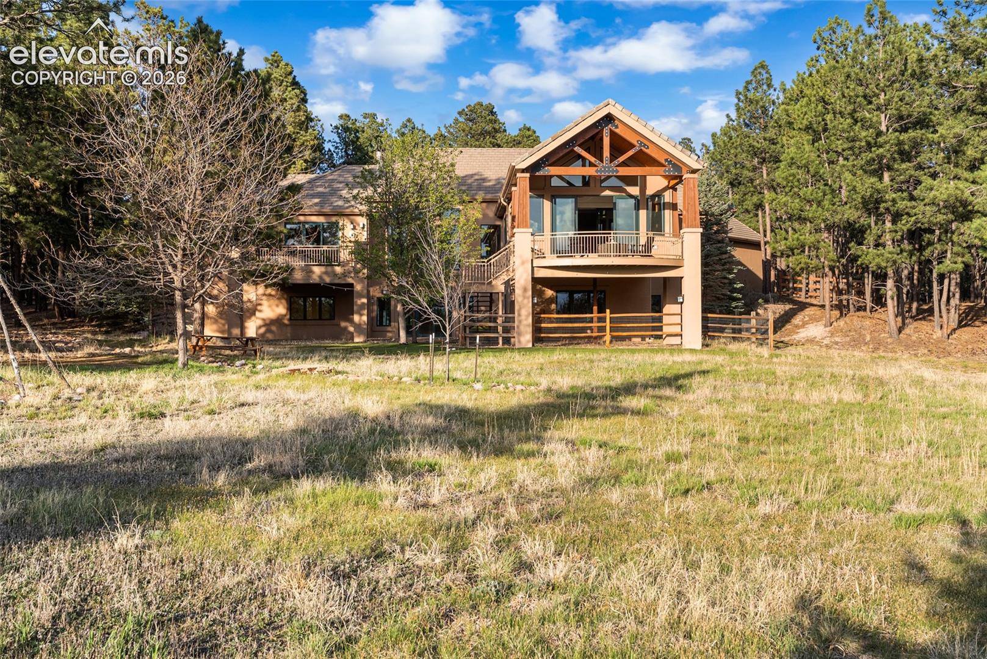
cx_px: 494
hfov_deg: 55.1
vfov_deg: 38.4
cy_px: 330
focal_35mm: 34
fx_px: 946
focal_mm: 34.5
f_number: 8
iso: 200
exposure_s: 1/250
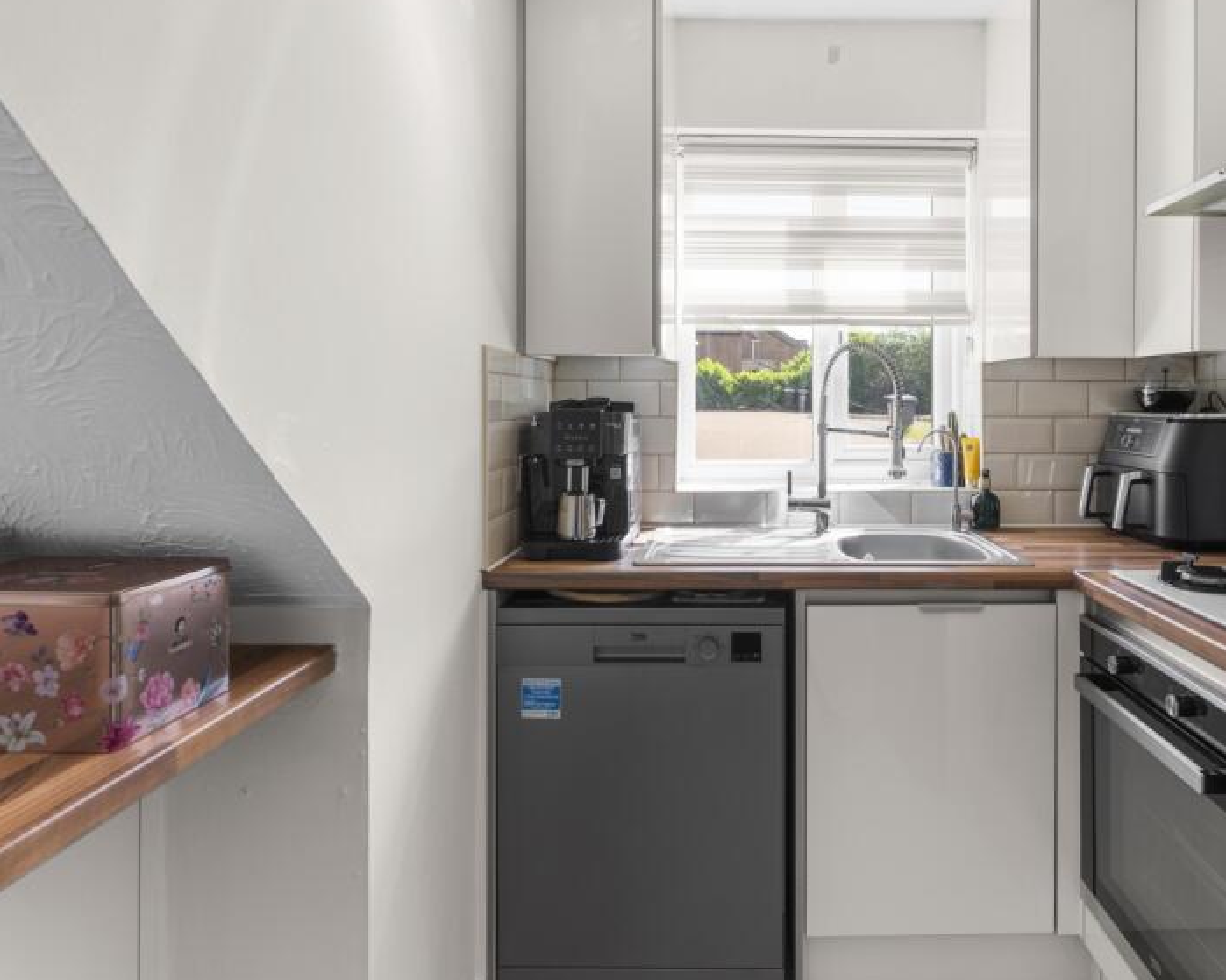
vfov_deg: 62.9
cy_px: 436
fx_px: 798
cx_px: 754
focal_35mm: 22
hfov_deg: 74.0
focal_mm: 16
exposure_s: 1/6
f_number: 8
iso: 320
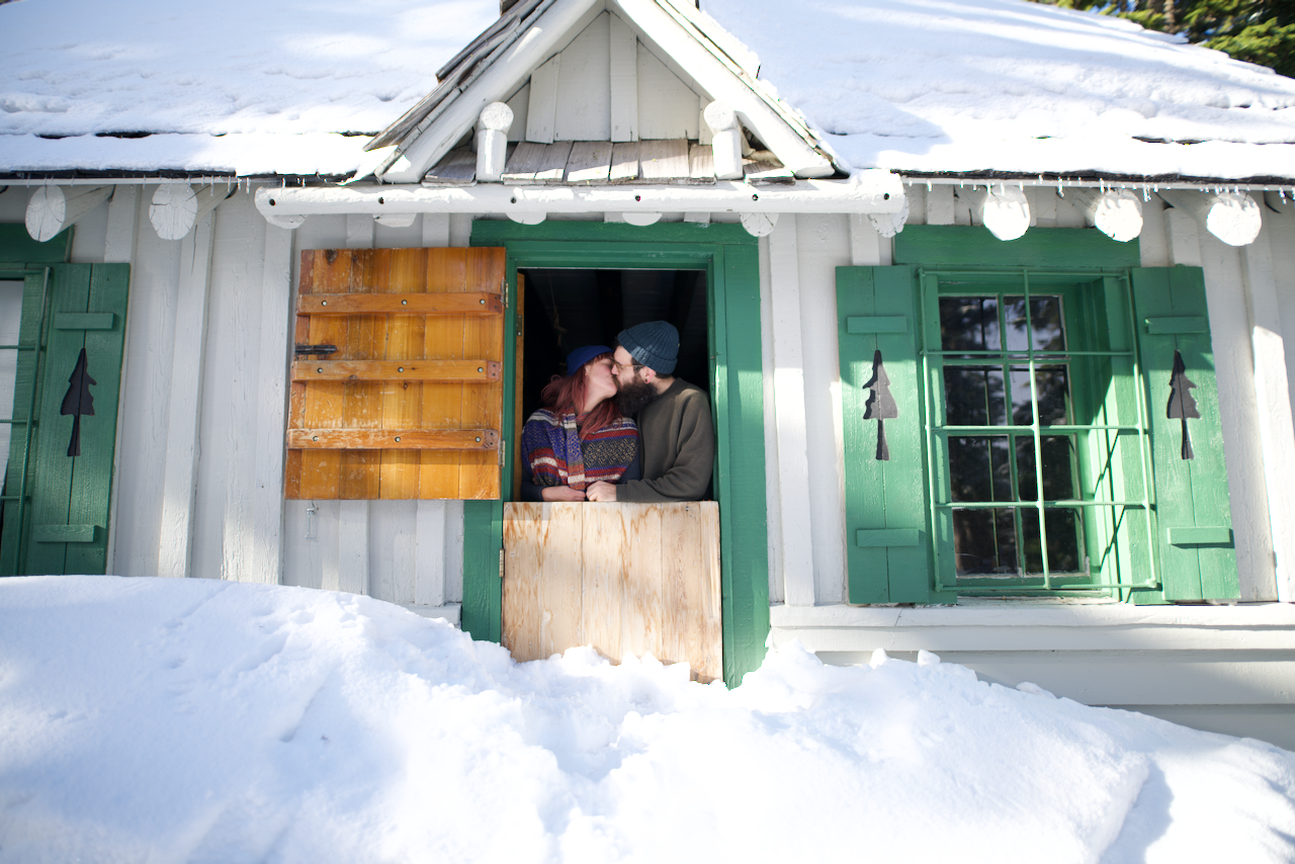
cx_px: 648
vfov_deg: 62.0
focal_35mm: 20
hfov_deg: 84.0
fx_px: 720
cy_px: 432
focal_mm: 20
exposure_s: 1/400
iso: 64
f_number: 1.4
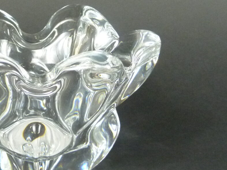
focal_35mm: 128
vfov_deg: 11.6
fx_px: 839
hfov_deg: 15.2
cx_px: 18
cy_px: 74
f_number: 3.2
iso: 400
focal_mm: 8.7
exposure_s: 1/20
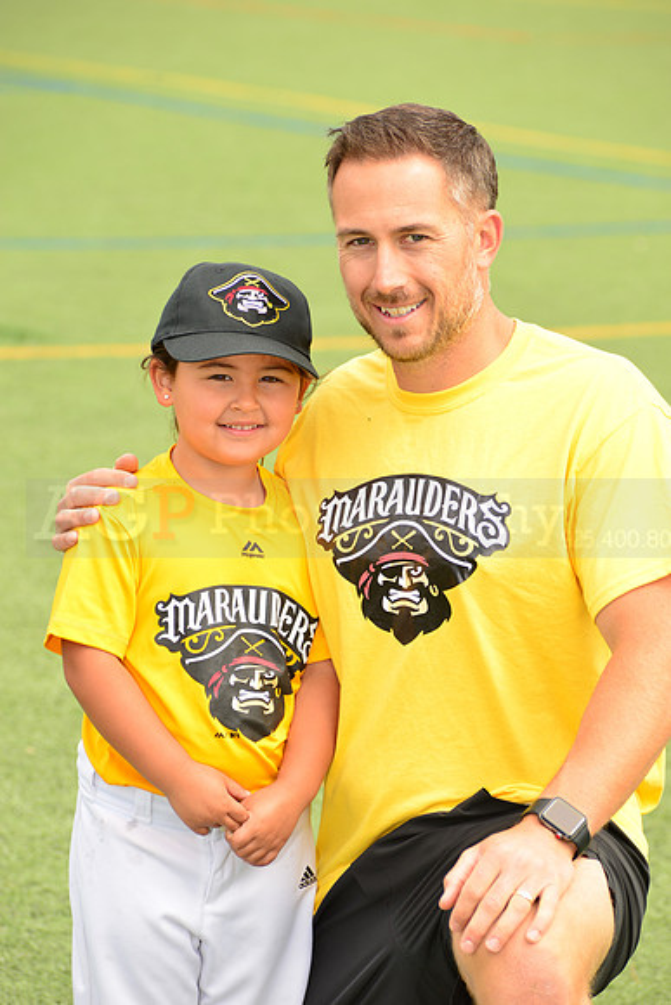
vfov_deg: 12.1
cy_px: 502
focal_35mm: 170
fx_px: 4750
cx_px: 336
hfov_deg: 8.1
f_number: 8
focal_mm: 170
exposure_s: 1/250
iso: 200
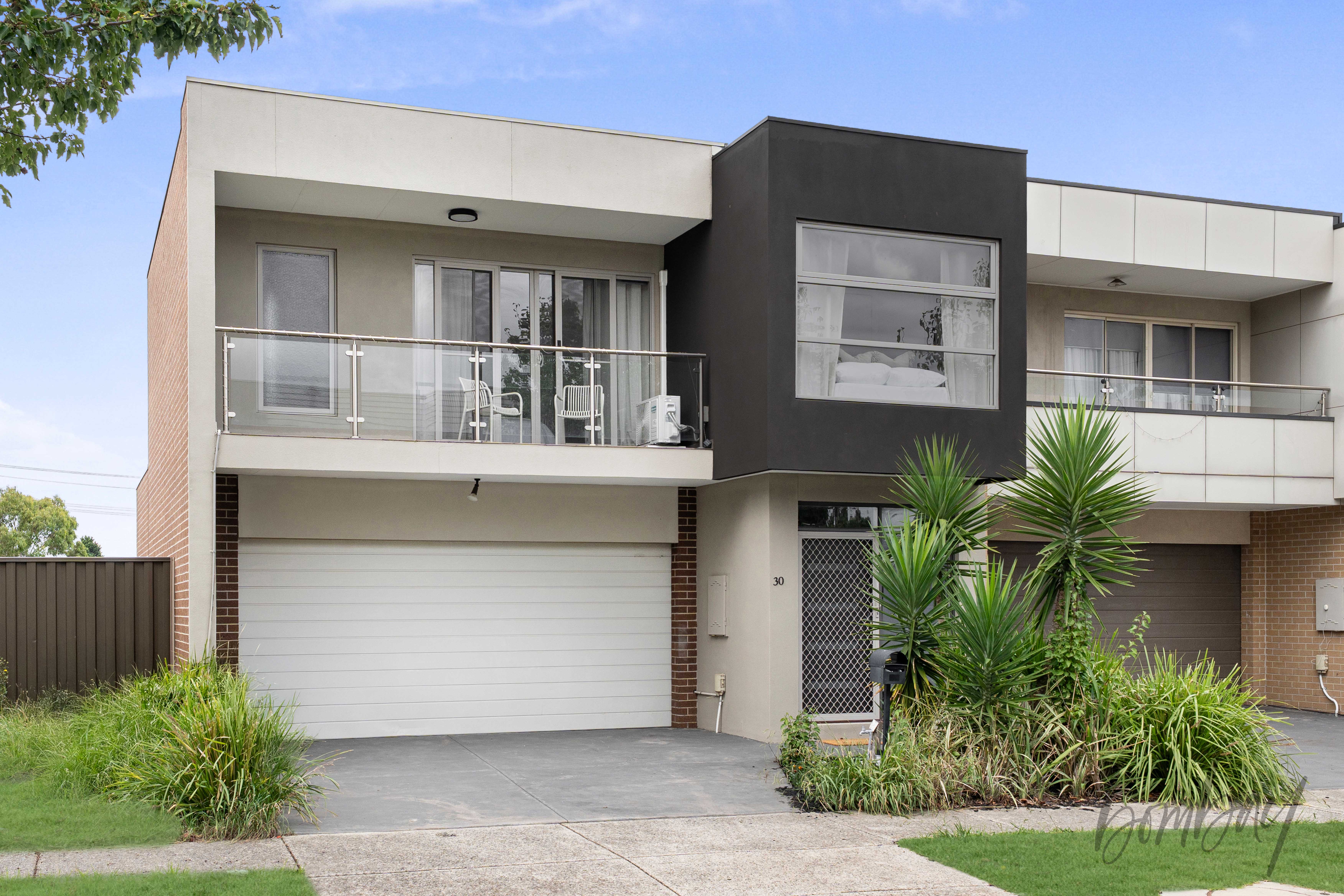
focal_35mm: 24
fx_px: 896
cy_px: 448
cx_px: 672
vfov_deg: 53.1
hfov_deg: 73.7
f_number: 8
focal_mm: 24
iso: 160
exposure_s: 1/160
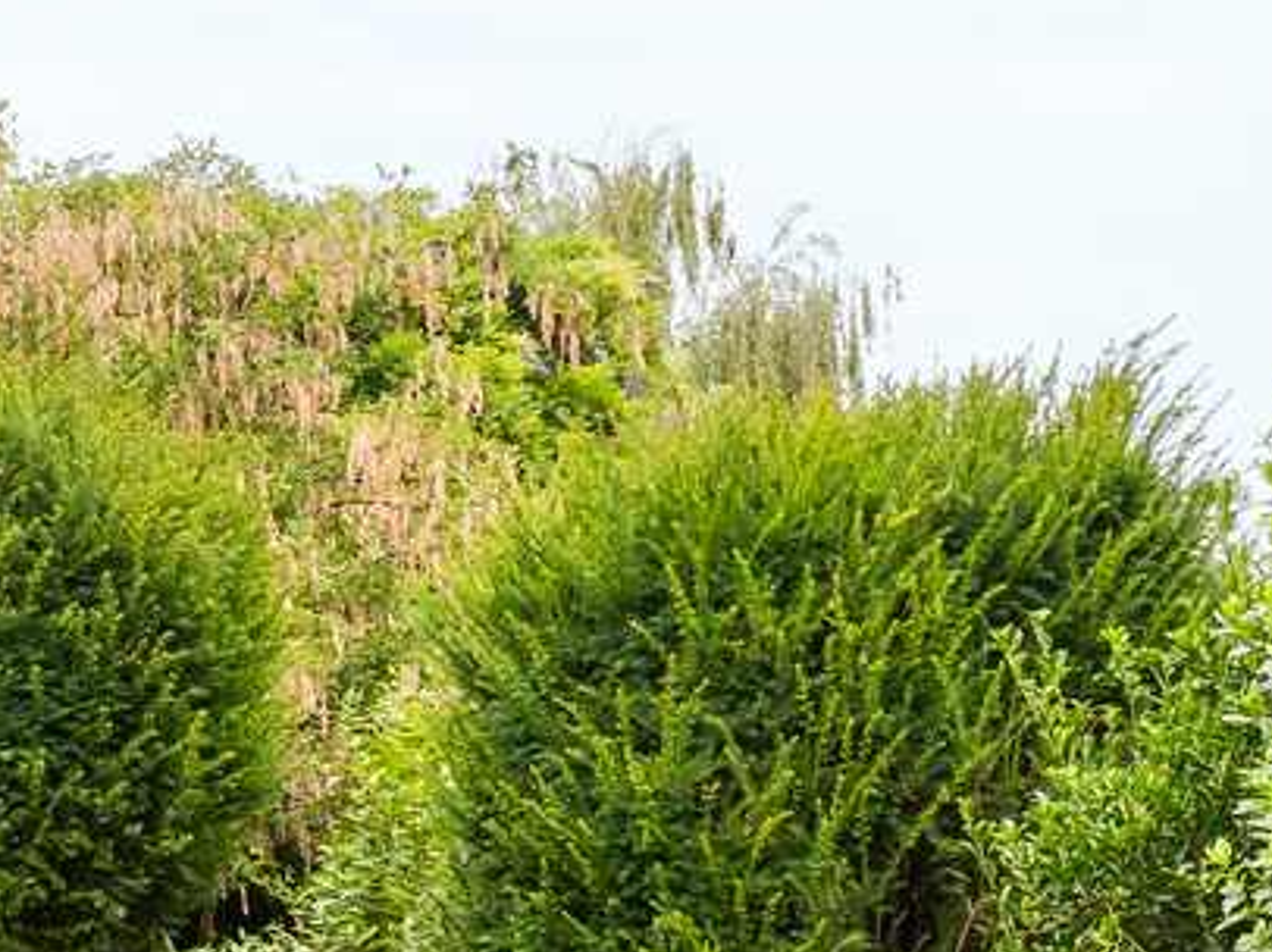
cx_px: -282
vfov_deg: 15.6
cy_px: 1165
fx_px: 3342
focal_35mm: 91
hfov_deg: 20.1
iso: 640
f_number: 11
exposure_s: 1/100
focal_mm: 16
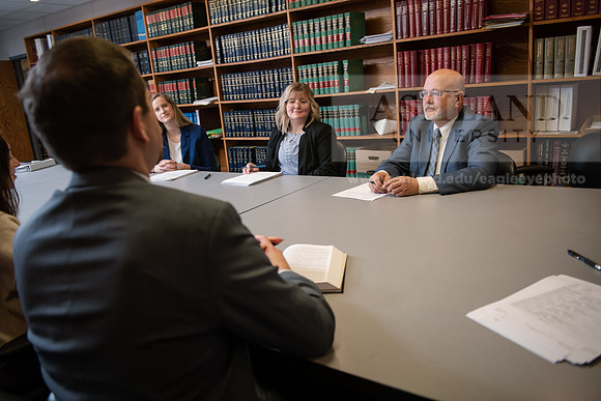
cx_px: 300
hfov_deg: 63.6
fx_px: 484
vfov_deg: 45.0
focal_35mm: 29
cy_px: 200
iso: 1000
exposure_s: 1/125
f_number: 3.5
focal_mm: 29
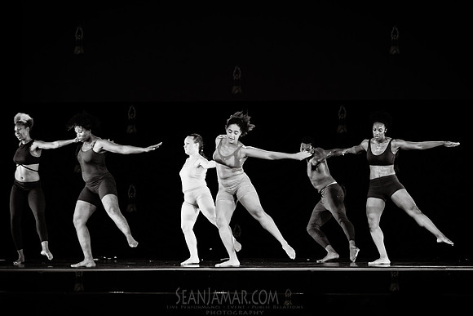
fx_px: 2701
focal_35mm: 206
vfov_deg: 6.7
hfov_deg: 10.0
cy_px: 158
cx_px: 236
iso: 3200
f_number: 2.8
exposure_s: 1/1000
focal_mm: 200
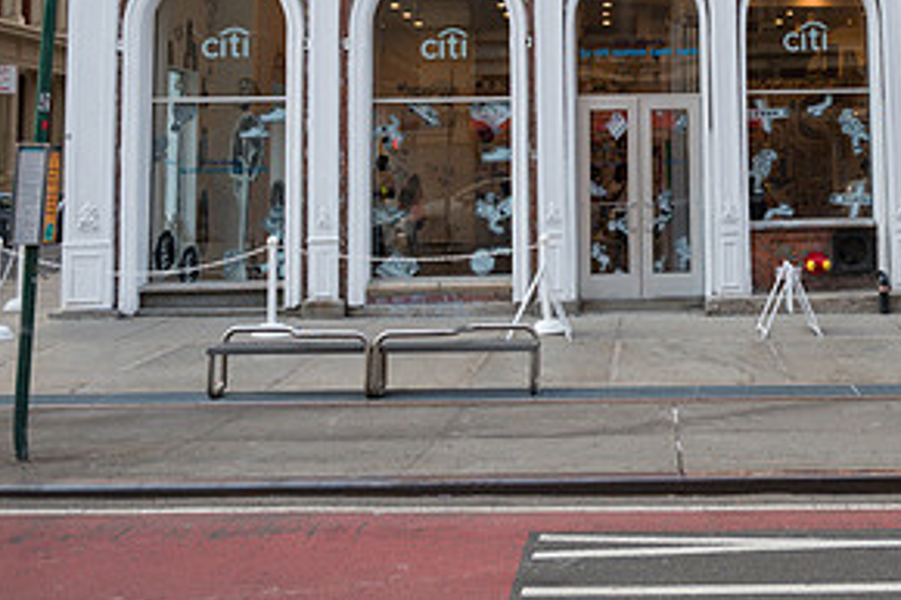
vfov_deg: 25.0
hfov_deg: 36.7
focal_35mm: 52
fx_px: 1301
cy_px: 31
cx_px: 743
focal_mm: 26
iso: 250
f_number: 4
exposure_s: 1/500
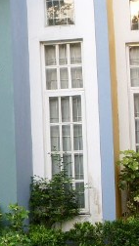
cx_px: -18
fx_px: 687
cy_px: 72
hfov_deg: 11.4
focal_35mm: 105
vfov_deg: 20.2
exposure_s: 1/80
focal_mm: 6.3
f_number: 3.3
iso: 100
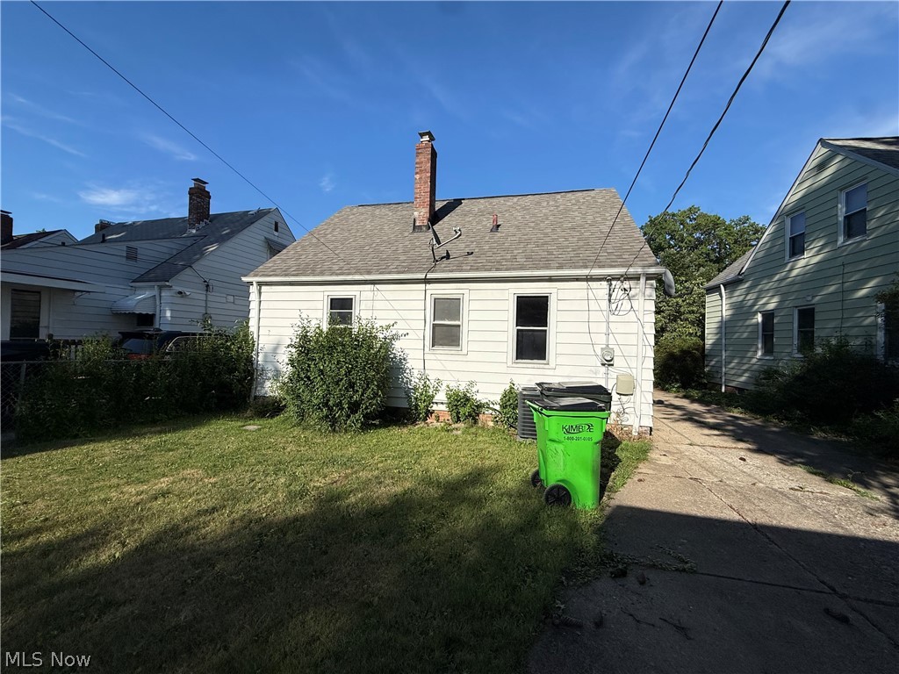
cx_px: 450
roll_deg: -0.7
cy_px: 337
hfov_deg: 102.1
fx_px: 364
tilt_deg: +1.7
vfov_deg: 85.7
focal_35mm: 14
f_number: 2.2
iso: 50
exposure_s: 1/4762
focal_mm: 2.22
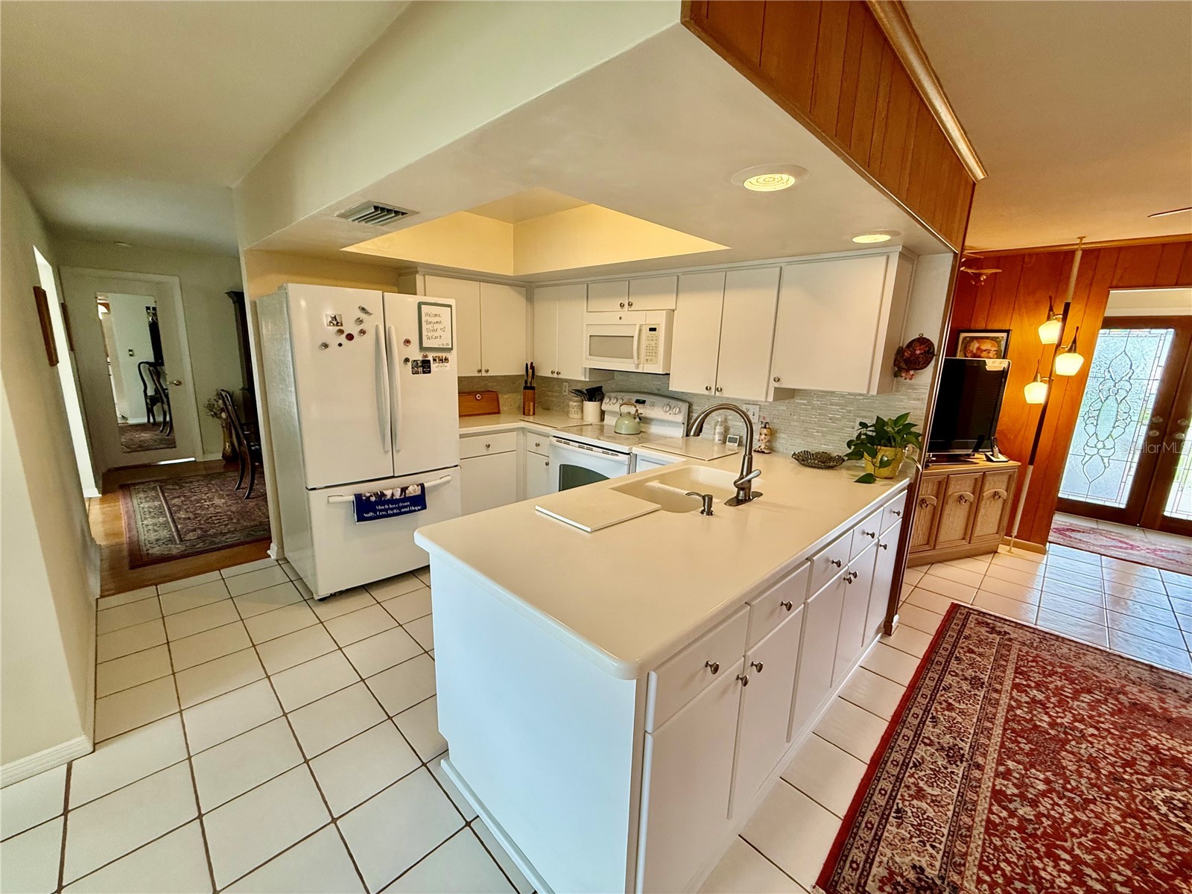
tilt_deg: -10.8
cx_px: 596
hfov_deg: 102.1
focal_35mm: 14
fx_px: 482
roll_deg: -2.8
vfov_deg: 85.7
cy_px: 447
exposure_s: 1/120
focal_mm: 2.22
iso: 200
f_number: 2.2
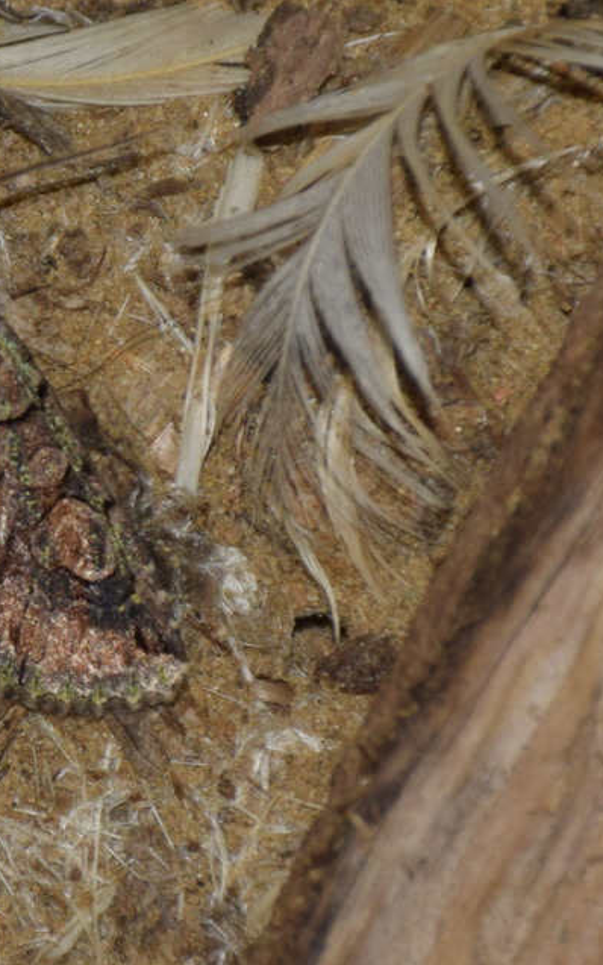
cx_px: -92
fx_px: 8495
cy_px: 483
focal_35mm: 323
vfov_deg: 6.5
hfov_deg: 4.1
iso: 320
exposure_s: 1/60
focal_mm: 140
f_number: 5.6
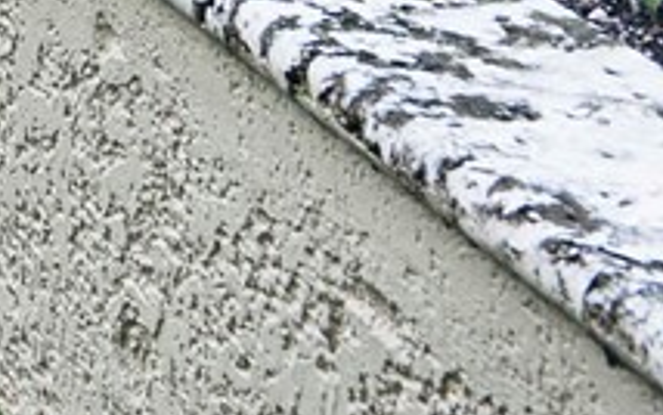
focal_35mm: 129
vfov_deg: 8.0
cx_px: -994
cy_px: -997
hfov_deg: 12.3
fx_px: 2332
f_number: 8
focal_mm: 16
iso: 400
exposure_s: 1/125
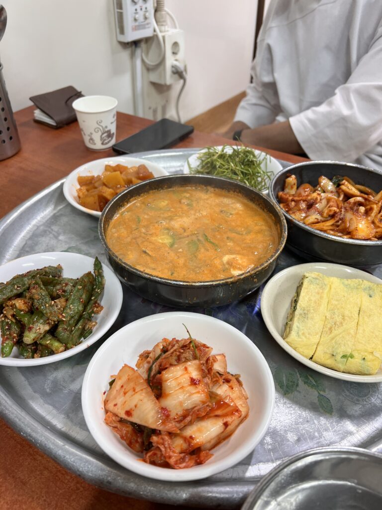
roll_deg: -0.4
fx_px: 383
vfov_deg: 67.3
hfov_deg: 53.1
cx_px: 191
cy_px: 255
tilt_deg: -40.7
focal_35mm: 26
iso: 125
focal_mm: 5.7
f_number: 1.5
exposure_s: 1/120
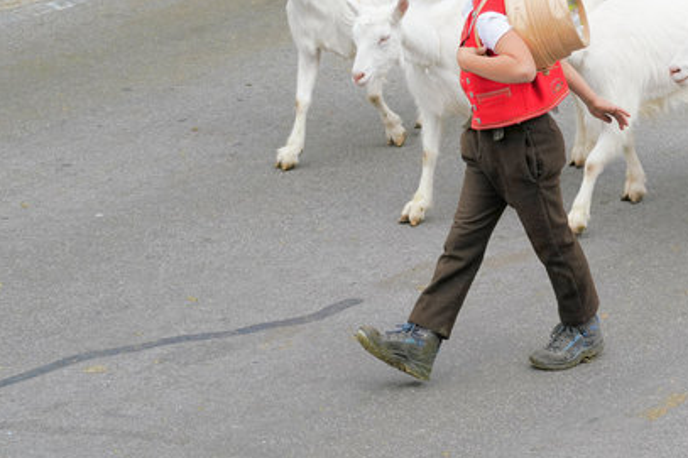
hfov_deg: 10.9
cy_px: -8
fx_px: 3591
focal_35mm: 188
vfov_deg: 7.3
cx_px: 647
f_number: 6.3
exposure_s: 1/800
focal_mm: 85
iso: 640
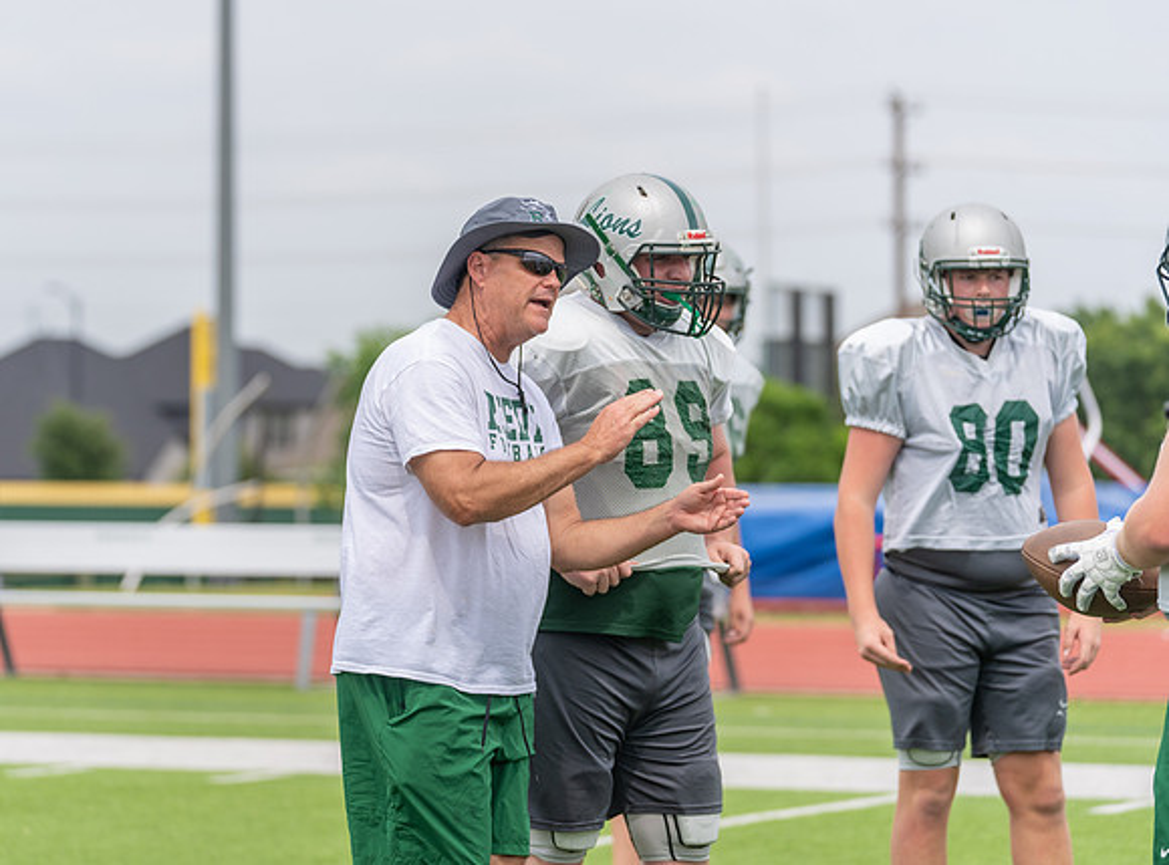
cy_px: 396
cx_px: 464
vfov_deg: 9.3
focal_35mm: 158
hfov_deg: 12.5
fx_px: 5321
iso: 160
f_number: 3.5
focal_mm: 136
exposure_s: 1/1250
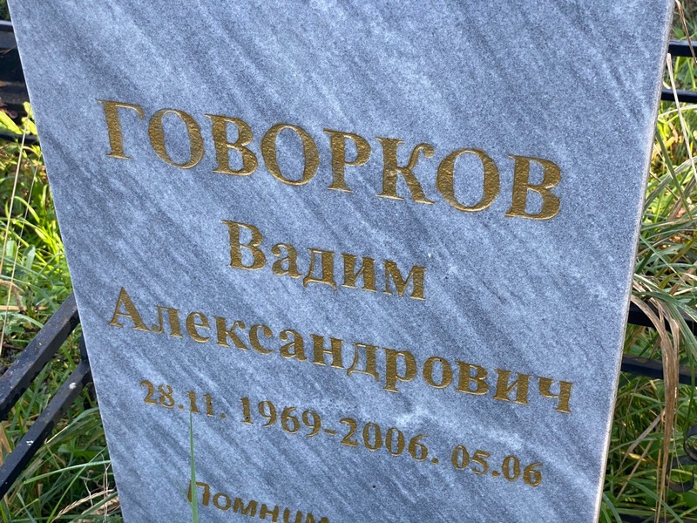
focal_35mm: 52
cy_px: 262
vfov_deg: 28.0
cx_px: 348
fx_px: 1047
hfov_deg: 36.8
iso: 40
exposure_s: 1/122
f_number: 2
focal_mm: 6
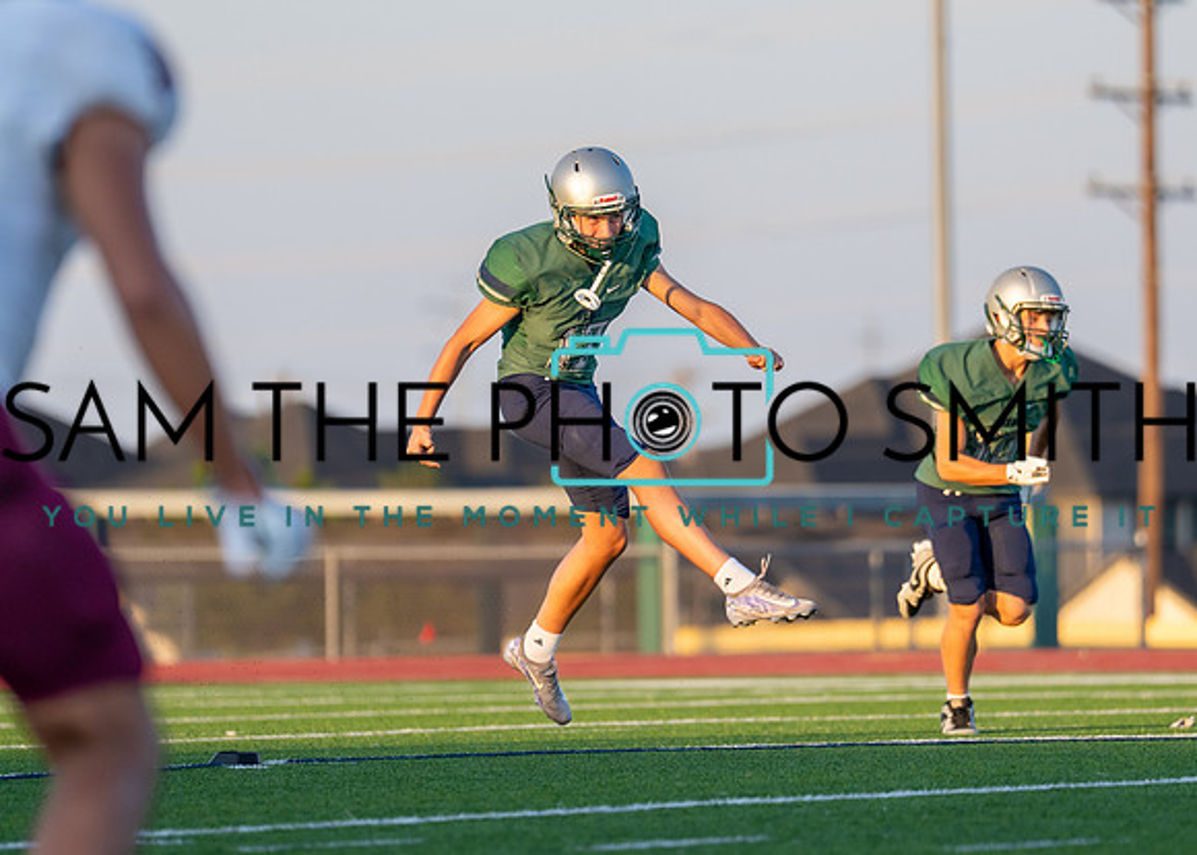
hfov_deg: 5.5
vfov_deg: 4.0
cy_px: 386
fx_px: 12368
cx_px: 619
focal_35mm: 364
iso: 320
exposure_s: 1/1250
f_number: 2.8
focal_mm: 200
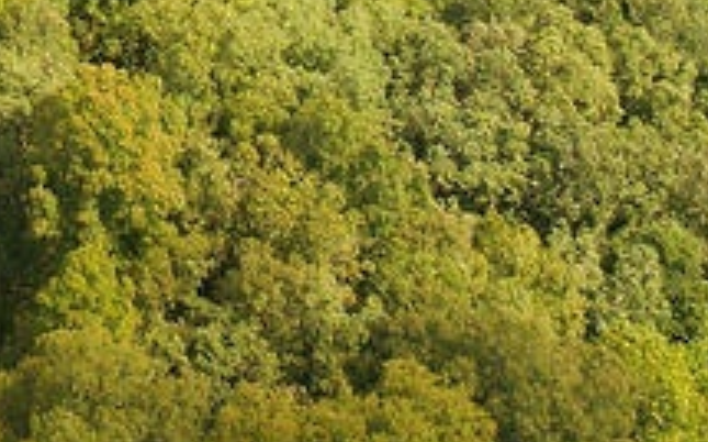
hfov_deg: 16.0
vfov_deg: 9.9
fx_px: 2333
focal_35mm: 121
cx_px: -310
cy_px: -496
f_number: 4.5
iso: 100
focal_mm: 12.3
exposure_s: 1/500
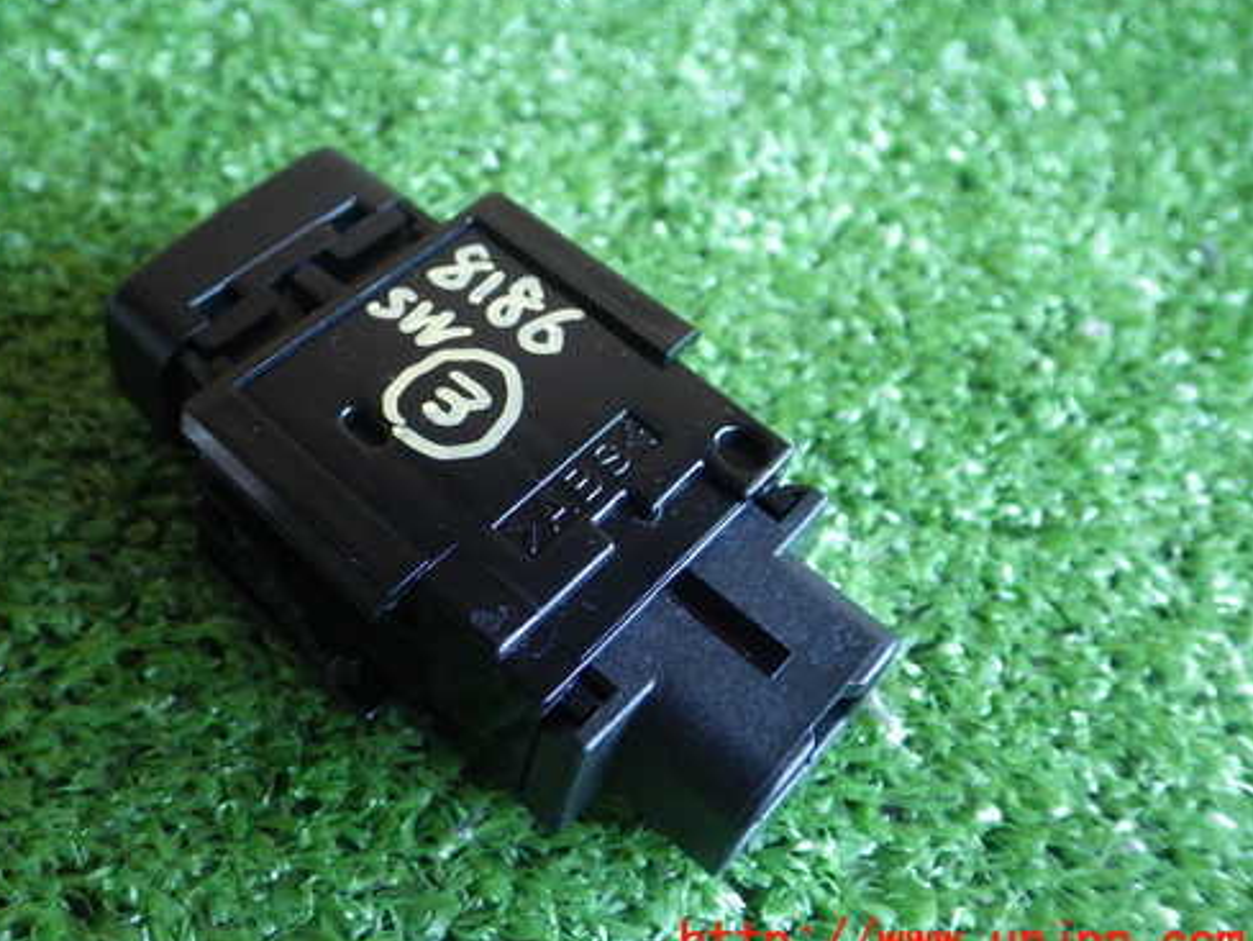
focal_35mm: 38
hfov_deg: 48.6
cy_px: 400
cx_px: 489
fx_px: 1376
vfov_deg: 37.7
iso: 800
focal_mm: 5.5
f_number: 2.3
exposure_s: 1/45
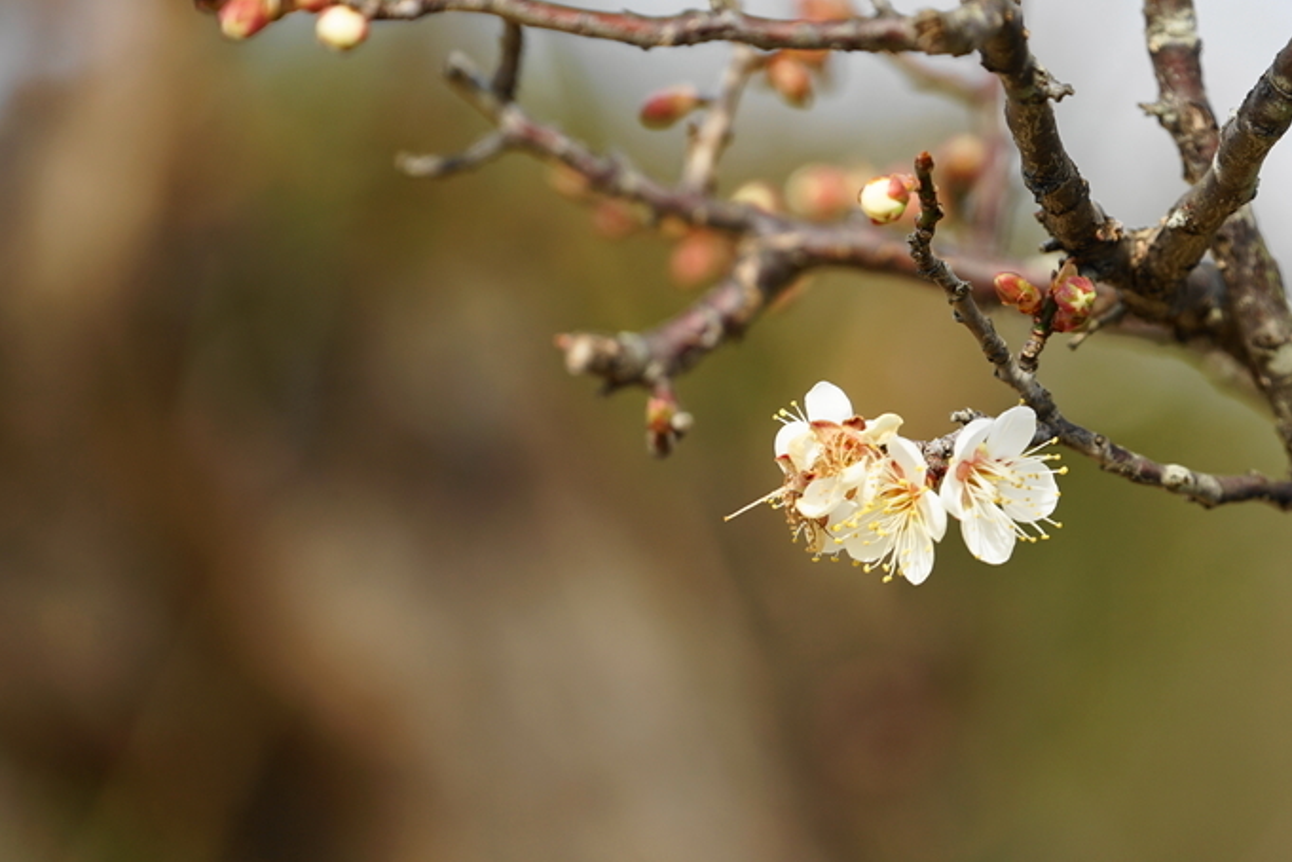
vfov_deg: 2.6
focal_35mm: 529
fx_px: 18984
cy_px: 480
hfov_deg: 3.9
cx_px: 880
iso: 100
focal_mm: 300
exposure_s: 1/320
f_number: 5.6
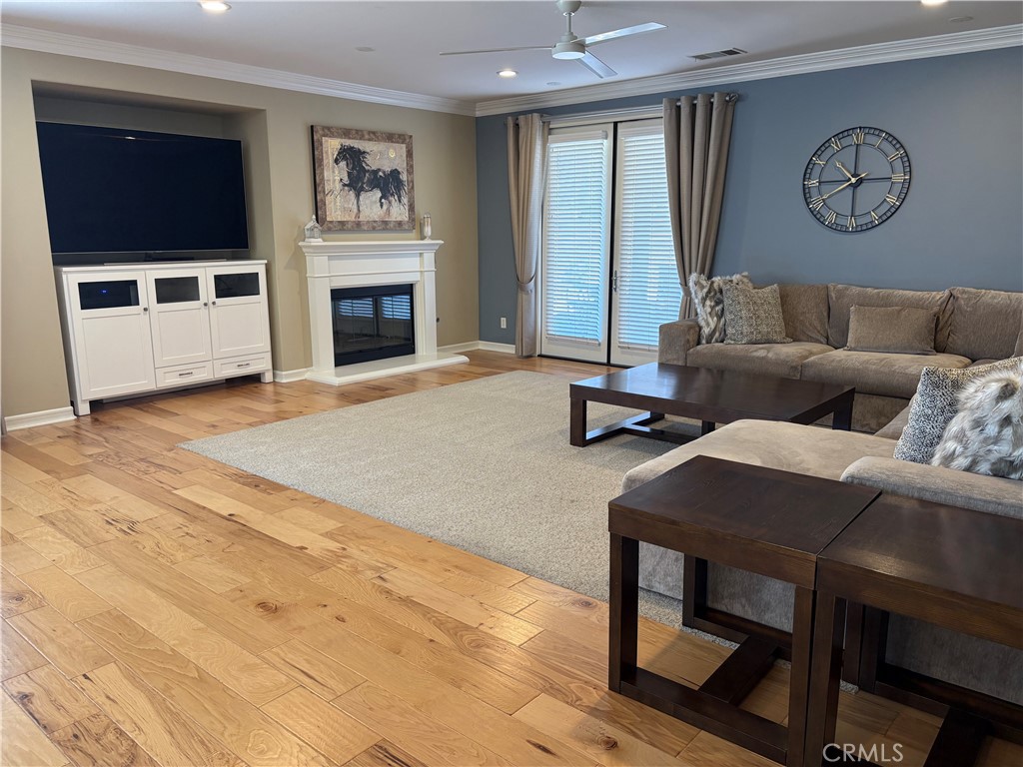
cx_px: 512
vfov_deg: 53.1
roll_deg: +0.9
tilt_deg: -11.1
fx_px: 768
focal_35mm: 26
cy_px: 384
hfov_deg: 67.3
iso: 125
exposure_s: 1/60
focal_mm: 5.96
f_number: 1.6
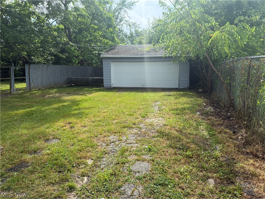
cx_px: 132
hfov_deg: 71.6
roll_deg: +0.1
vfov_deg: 56.8
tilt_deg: -8.3
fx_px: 184
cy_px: 100
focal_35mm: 24
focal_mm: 6.76
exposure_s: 1/2370
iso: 100
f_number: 1.78
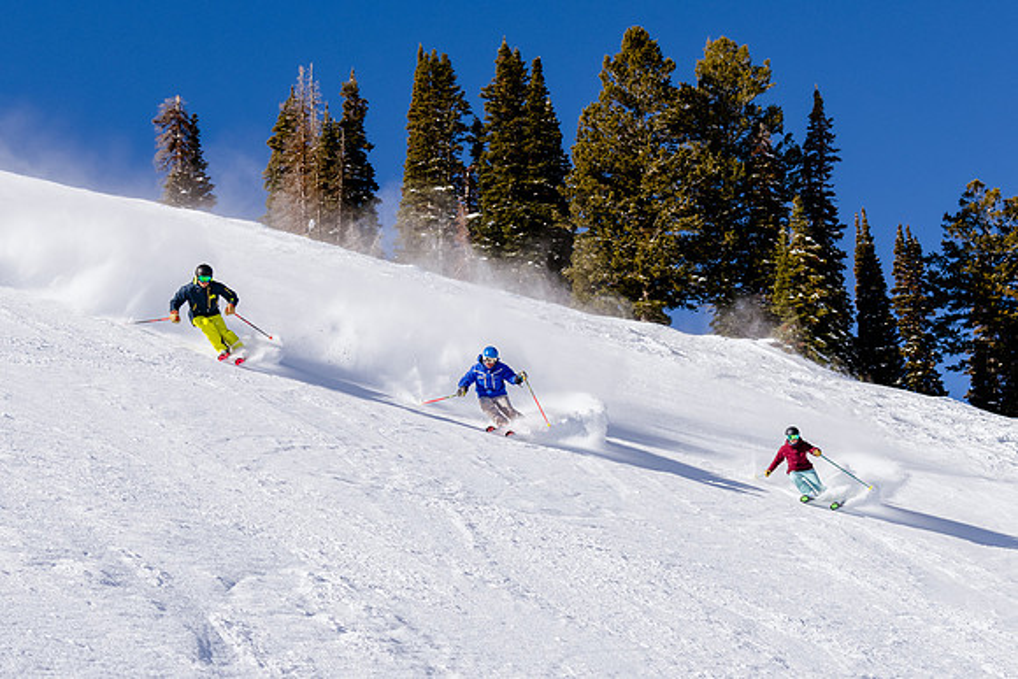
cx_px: 497
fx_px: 2115
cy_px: 353
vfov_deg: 18.2
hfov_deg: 27.1
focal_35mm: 75
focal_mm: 40
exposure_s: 1/1000
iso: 200
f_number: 7.1
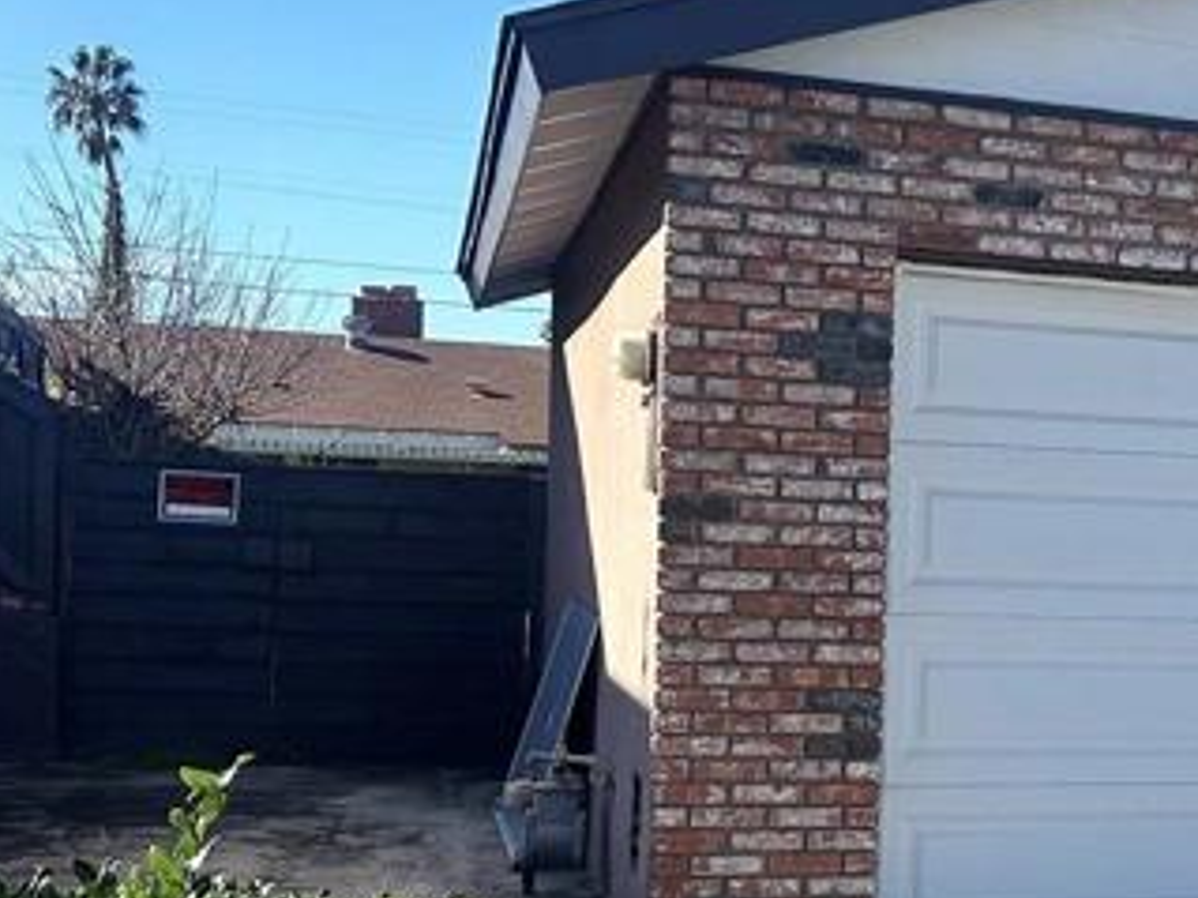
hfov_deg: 22.5
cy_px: 616
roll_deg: -2.3
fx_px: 2664
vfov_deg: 19.1
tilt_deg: -0.1
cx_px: 1577
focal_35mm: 77
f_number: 1.78
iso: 80
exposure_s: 1/3247
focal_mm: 6.86
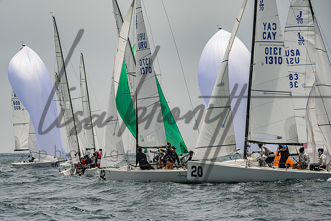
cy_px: 132
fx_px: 1981
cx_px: 136
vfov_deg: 6.4
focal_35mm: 215
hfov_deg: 9.5
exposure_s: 1/3200
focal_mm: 180
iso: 400
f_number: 6.3
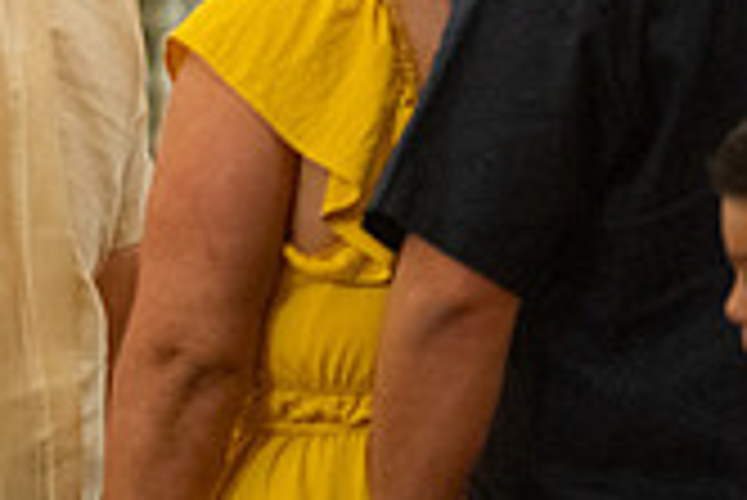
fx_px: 14496
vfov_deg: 2.0
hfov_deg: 2.9
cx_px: -356
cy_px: -56
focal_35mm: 698
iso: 2000
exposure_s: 1/160
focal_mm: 200
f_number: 2.8
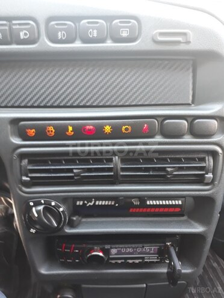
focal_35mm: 27
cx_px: 112
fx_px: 233
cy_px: 149
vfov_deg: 65.3
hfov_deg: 51.4
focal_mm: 3.6
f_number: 1.9
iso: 125
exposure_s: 1/33
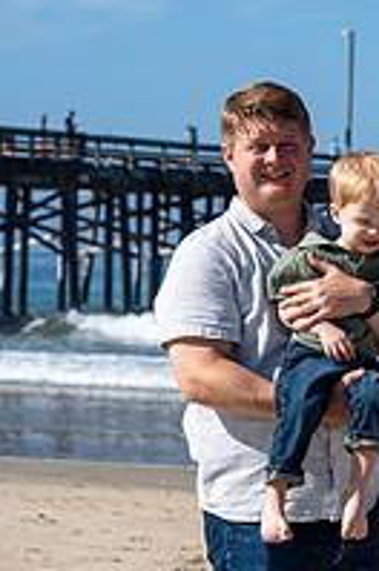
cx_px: 428
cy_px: 482
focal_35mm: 179
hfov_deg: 7.6
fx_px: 2836
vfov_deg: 11.4
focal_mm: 79
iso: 160
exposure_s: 1/640
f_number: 6.3
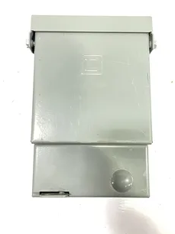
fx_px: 230
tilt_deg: -82.7
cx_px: 86
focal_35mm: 34
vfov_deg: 54.0
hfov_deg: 41.7
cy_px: 109
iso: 400
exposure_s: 1/40
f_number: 1.6
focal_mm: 4.2
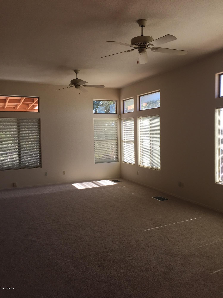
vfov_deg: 61.7
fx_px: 249
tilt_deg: -3.0
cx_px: 112
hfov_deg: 48.2
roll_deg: +1.2
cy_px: 149
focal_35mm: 29
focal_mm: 4.15
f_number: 2.2
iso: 32
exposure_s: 1/388
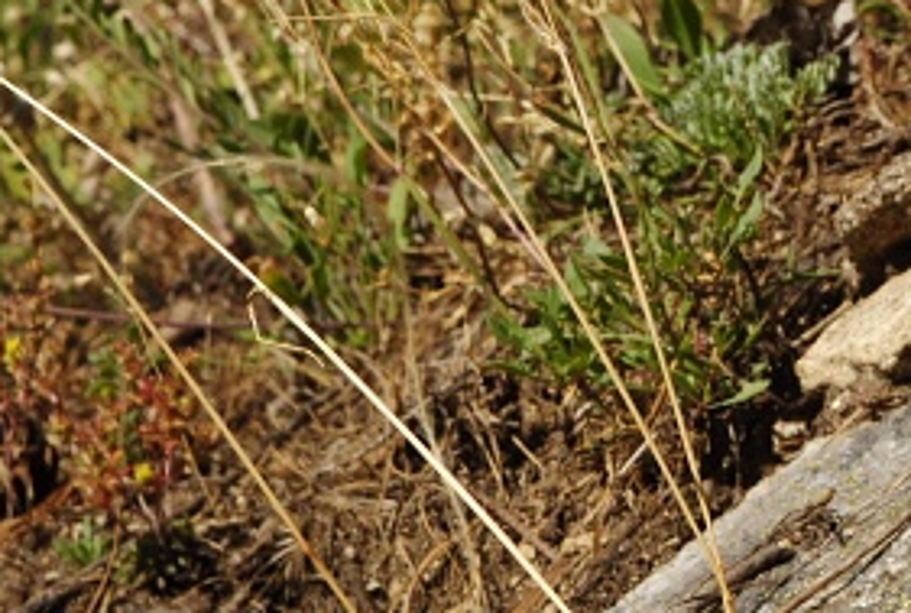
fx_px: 9196
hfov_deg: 5.6
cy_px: 146
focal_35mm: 362
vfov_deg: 3.8
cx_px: 1131
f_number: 13
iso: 100
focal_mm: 85
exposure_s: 1/125
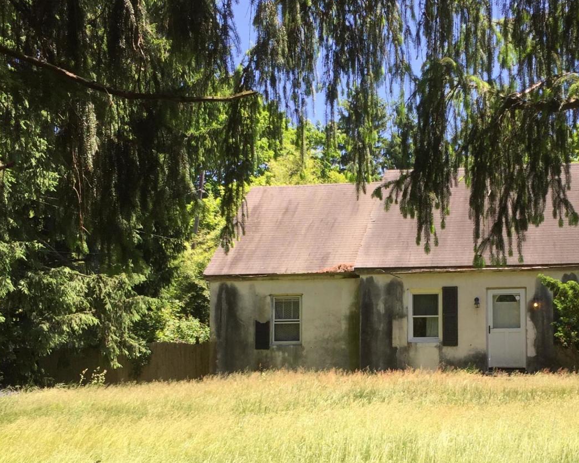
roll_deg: -0.5
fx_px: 926
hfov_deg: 34.4
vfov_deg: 27.8
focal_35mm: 54
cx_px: 393
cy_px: 336
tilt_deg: +2.5
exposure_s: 1/648
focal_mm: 4.15
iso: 32
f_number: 2.2
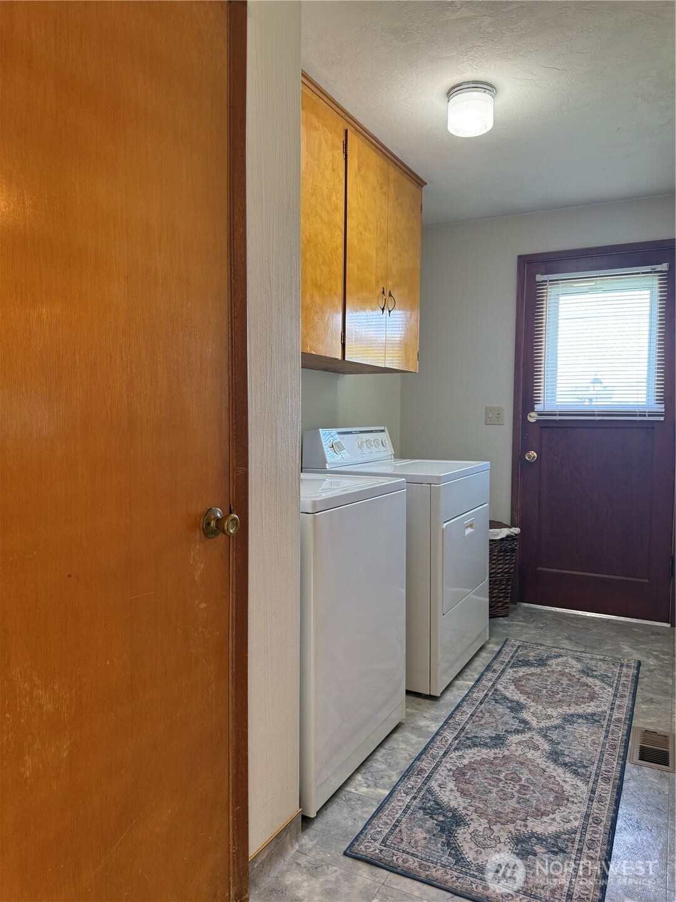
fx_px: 625
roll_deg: -1.3
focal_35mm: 24
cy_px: 451
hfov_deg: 56.8
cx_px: 338
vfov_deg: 71.6
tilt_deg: -2.8
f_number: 1.78
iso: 160
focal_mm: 6.76
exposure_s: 1/60
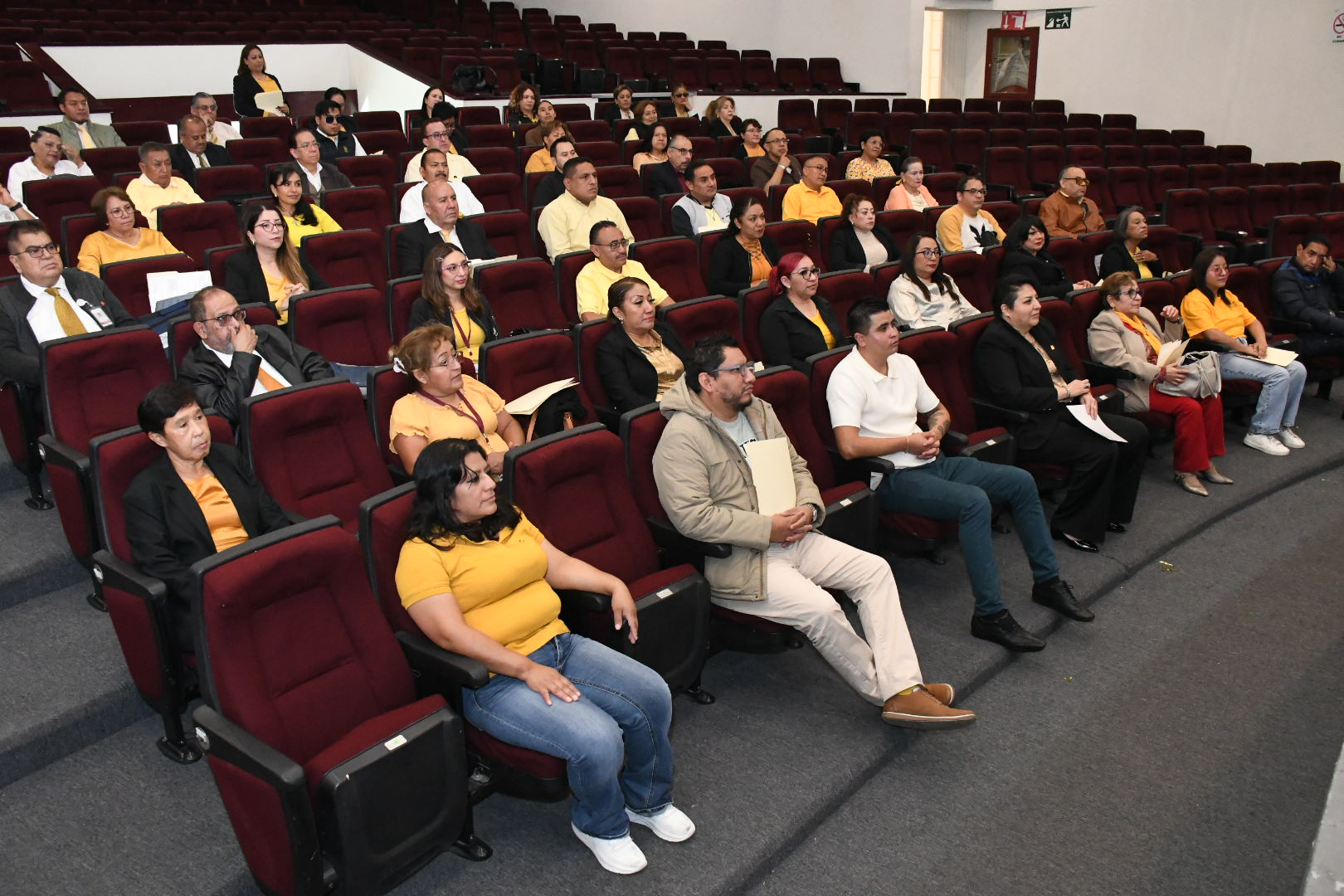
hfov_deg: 67.4
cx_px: 672
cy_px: 448
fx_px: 1008
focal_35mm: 27
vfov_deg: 47.9
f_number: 5.6
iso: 6400
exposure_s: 1/125
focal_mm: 18
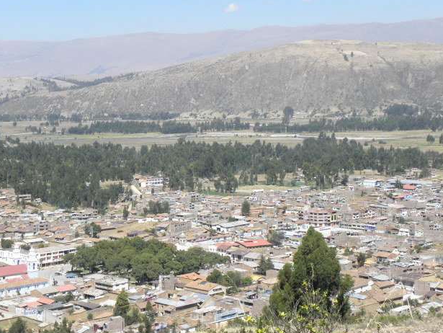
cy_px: 166
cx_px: 216
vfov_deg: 18.9
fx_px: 999
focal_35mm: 78
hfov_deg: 25.0
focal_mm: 13.39
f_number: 6.3
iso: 100
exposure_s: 1/320
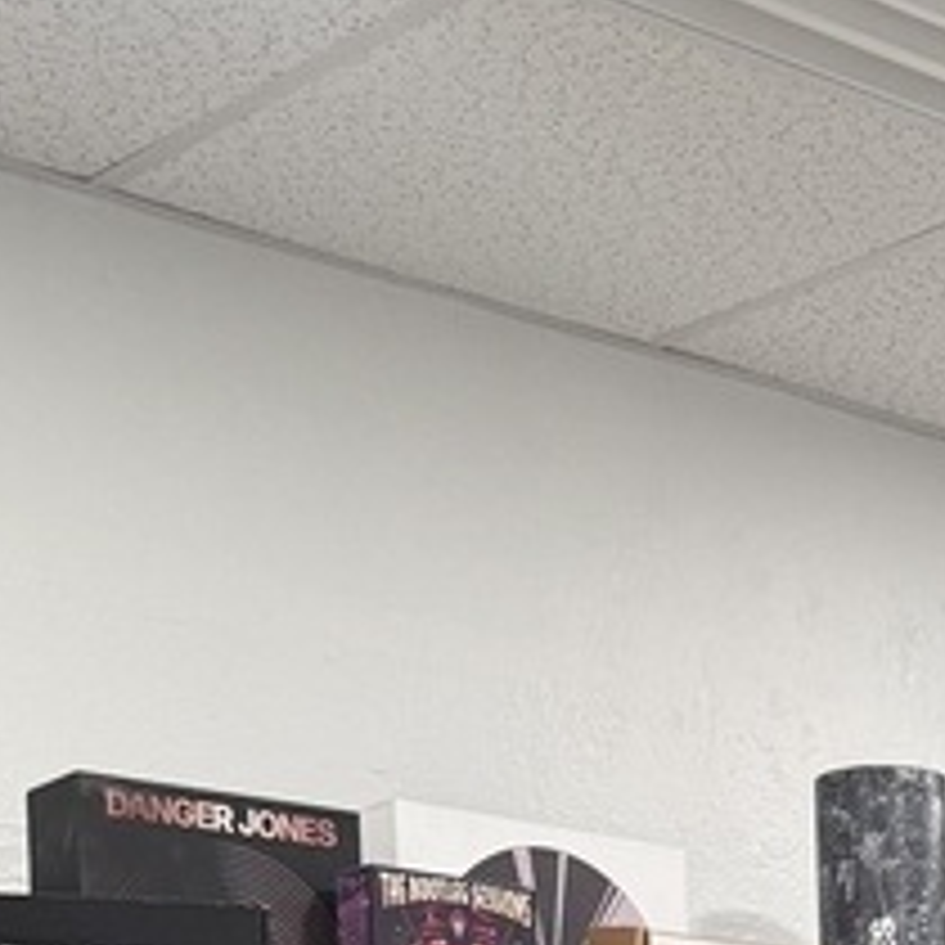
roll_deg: +0.5
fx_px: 3367
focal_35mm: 109
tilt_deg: -5.2
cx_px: 994
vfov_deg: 13.6
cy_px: 1899
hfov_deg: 15.6
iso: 200
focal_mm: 6.76
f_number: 1.78
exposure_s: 1/60
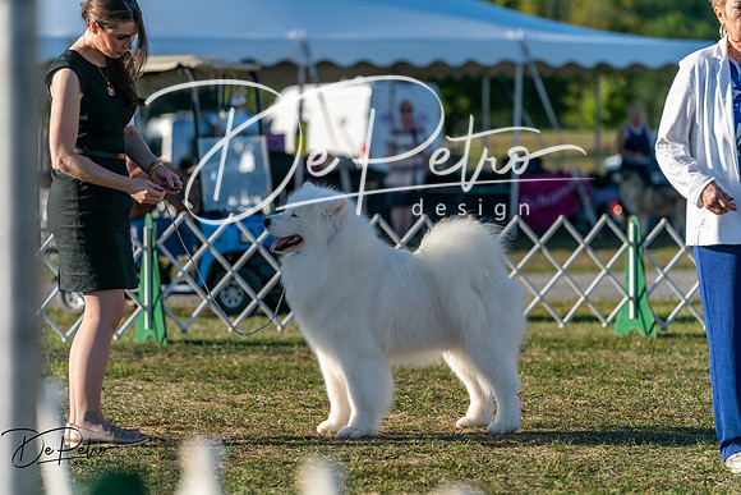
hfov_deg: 11.9
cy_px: 248
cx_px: 370
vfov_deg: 7.9
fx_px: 3562
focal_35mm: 173
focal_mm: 173
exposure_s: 1/1250
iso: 200
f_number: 4.5
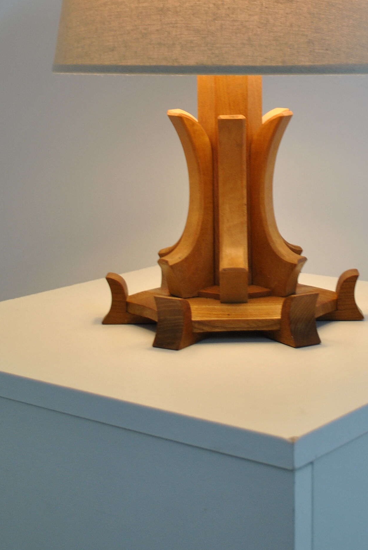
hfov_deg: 18.2
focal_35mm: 75
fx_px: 1147
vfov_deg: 26.4
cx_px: 245
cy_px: 107
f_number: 4
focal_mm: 24
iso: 200
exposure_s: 1/40
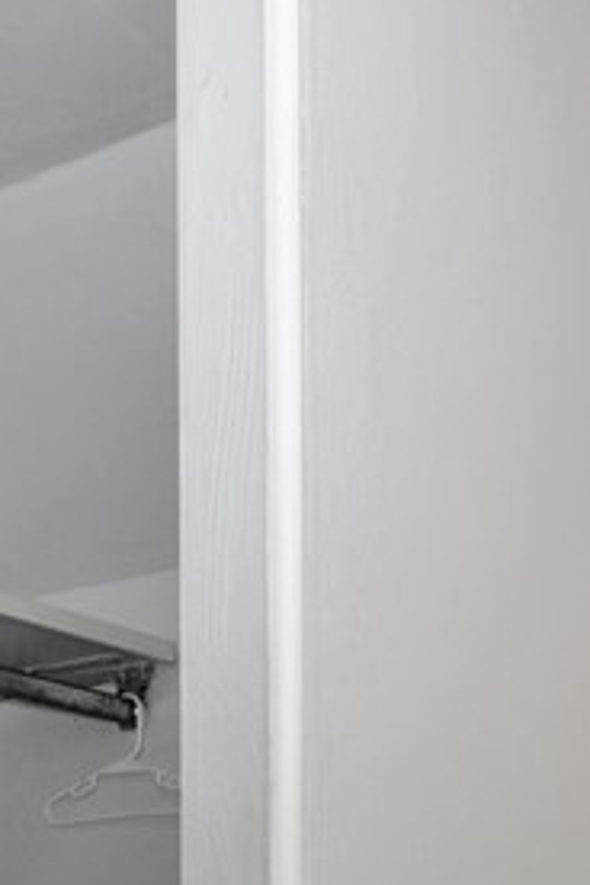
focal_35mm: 59
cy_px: 1041
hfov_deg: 22.4
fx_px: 1450
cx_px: 539
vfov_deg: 29.5
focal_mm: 10
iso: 320
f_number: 4.5
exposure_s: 1/60
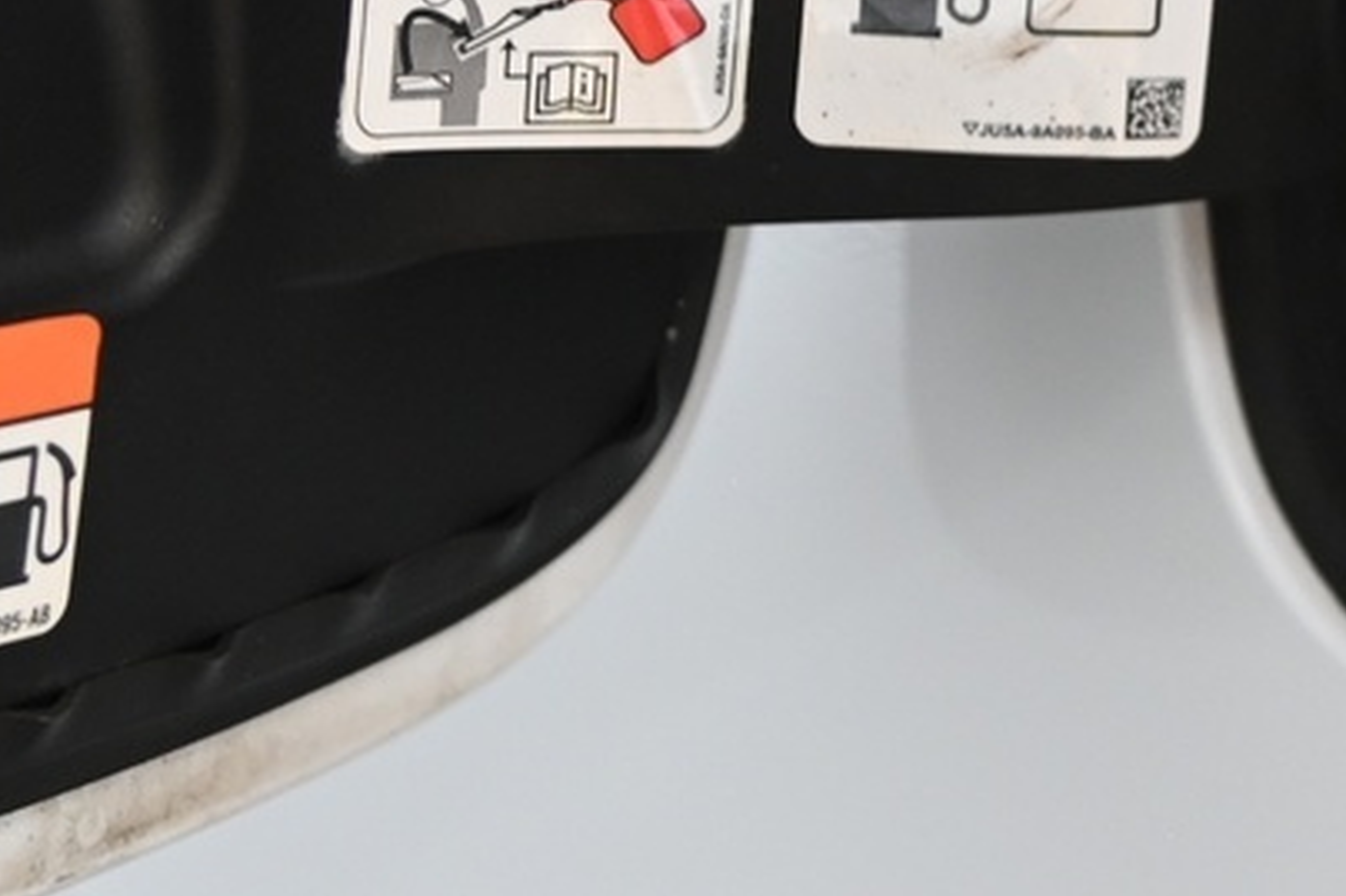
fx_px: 7213
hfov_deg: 10.6
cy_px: 220
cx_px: 1389
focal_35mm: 193
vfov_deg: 7.1
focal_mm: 48
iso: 2000
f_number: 4
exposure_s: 1/100
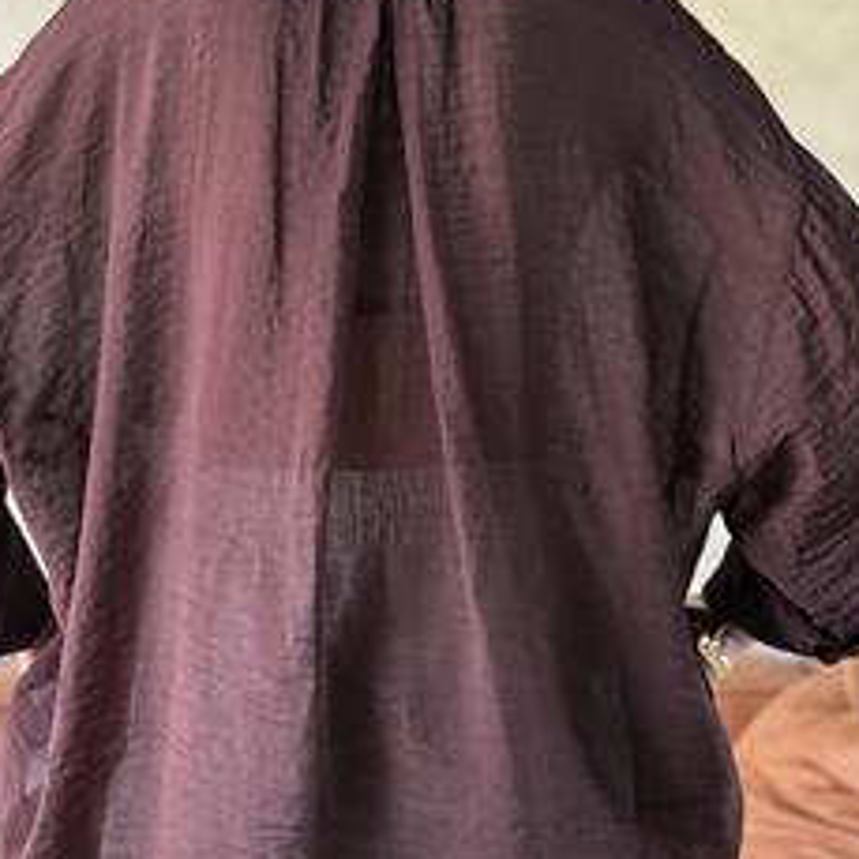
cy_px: 503
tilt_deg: -3.8
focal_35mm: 79
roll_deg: -0.8
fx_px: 2218
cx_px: 428
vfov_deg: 21.9
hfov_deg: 21.9
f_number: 1.78
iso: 250
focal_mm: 6.76
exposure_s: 1/44
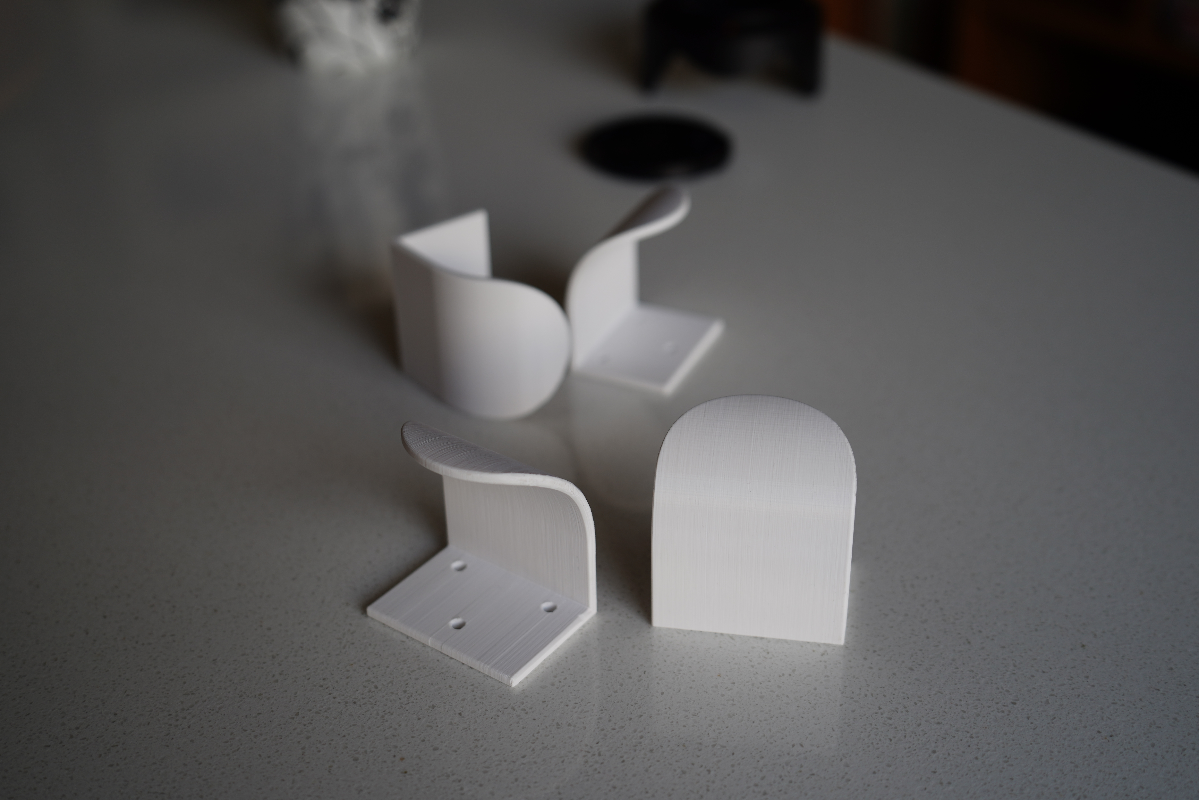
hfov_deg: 47.4
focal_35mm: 41
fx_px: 1365
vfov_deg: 32.6
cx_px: 607
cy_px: 403
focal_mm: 40
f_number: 4.5
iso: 100
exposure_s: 1/50
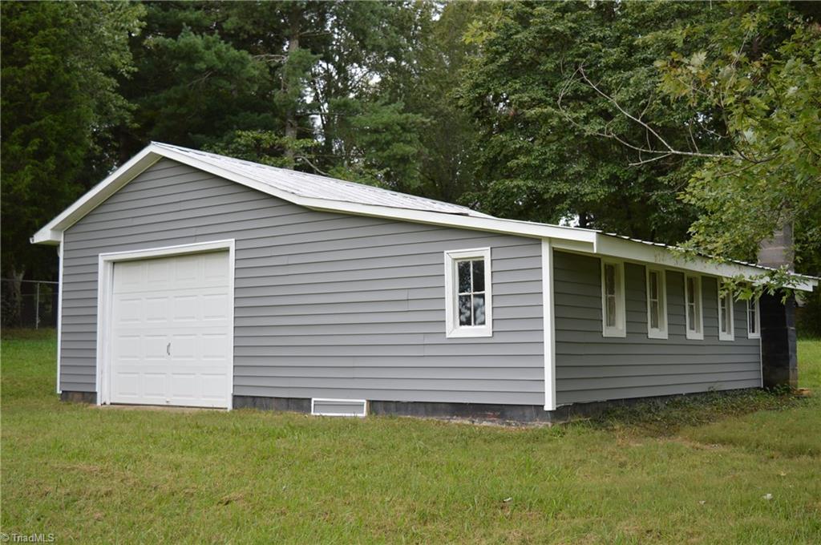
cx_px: 410
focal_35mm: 44
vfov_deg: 30.8
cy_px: 272
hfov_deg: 45.0
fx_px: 991
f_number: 5.6
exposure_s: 1/125
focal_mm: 29
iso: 110
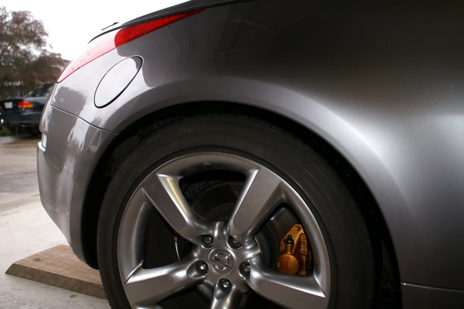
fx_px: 425
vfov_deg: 39.9
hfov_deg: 57.3
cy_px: 154
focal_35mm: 33
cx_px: 232
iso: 200
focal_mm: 22
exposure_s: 1/125
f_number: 4
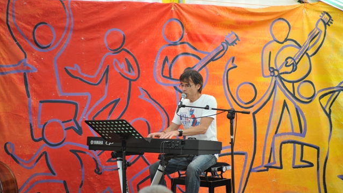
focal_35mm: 74
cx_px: 172
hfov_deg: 28.6
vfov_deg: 16.3
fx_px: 673
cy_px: 113
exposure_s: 1/200
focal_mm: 70
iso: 400
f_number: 3.2
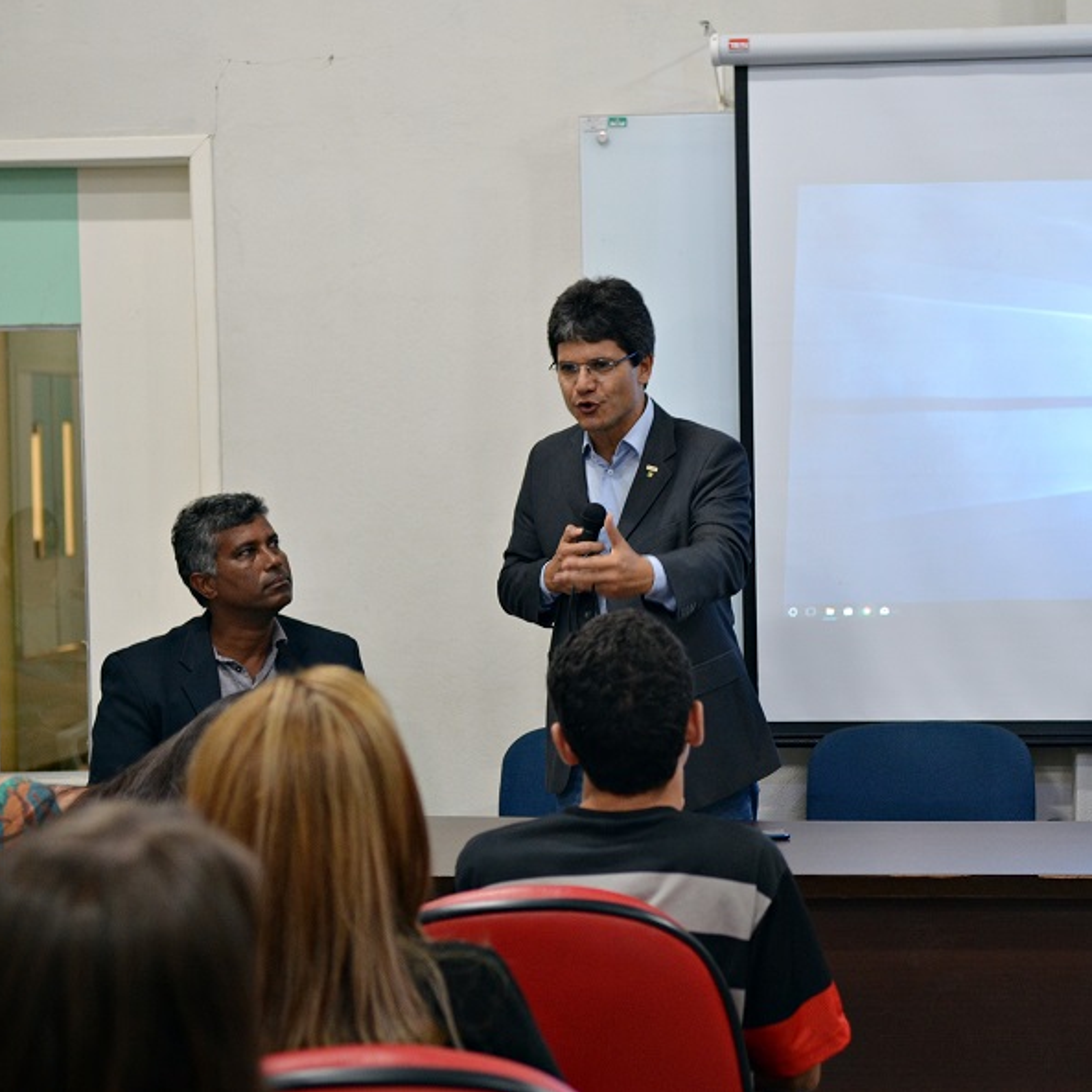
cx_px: 751
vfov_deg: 20.4
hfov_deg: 20.3
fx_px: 3034
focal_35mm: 85
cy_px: 547
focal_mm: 44
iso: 640
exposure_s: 1/30
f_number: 2.8
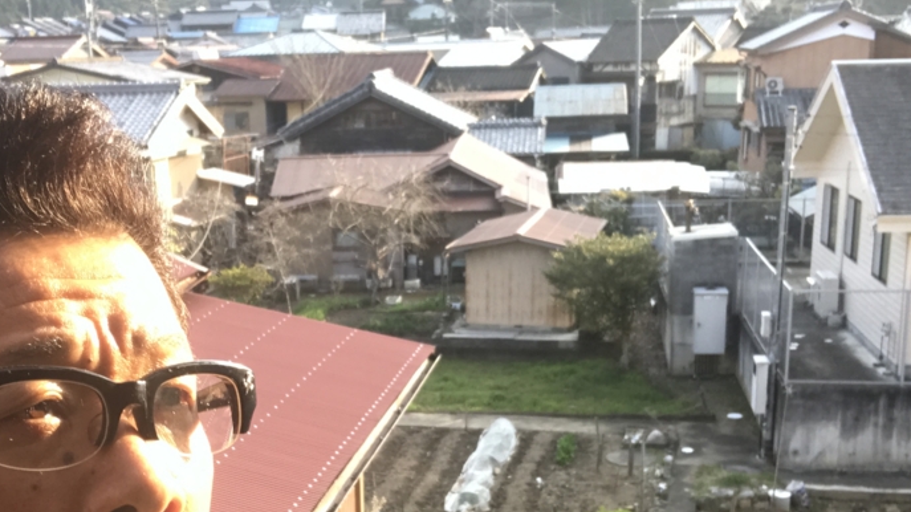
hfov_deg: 39.6
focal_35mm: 52
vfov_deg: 22.8
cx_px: 333
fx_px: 1256
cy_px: 393
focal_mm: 2.87
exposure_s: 1/120
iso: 32
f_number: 2.2
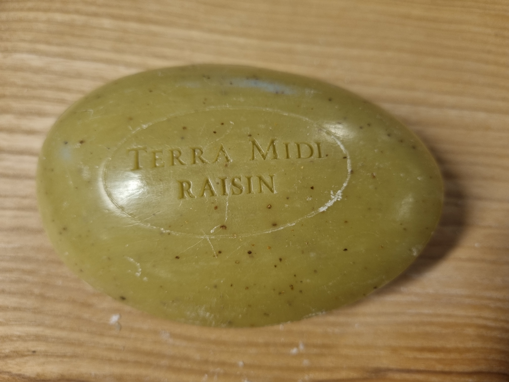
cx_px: 254
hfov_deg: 67.3
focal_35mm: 26
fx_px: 382
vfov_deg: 53.1
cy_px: 191
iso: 200
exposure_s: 1/50
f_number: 1.8
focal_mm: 5.4
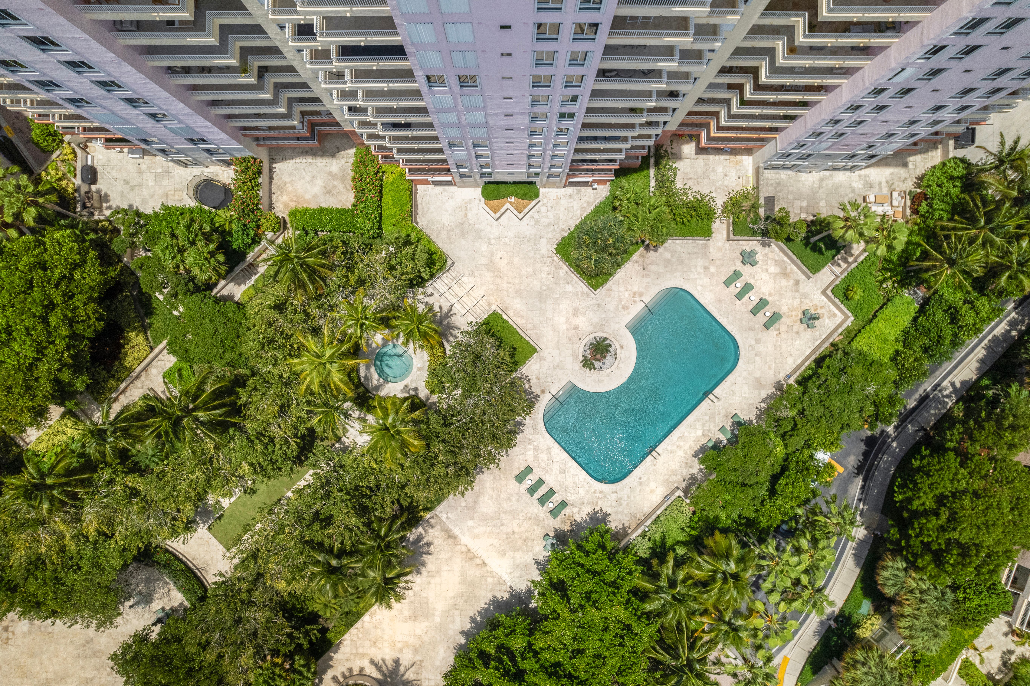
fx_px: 629
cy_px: 343
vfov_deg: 57.2
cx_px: 515
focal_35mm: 22
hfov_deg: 78.6
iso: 100
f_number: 2.8
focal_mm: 8.38
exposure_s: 1/125
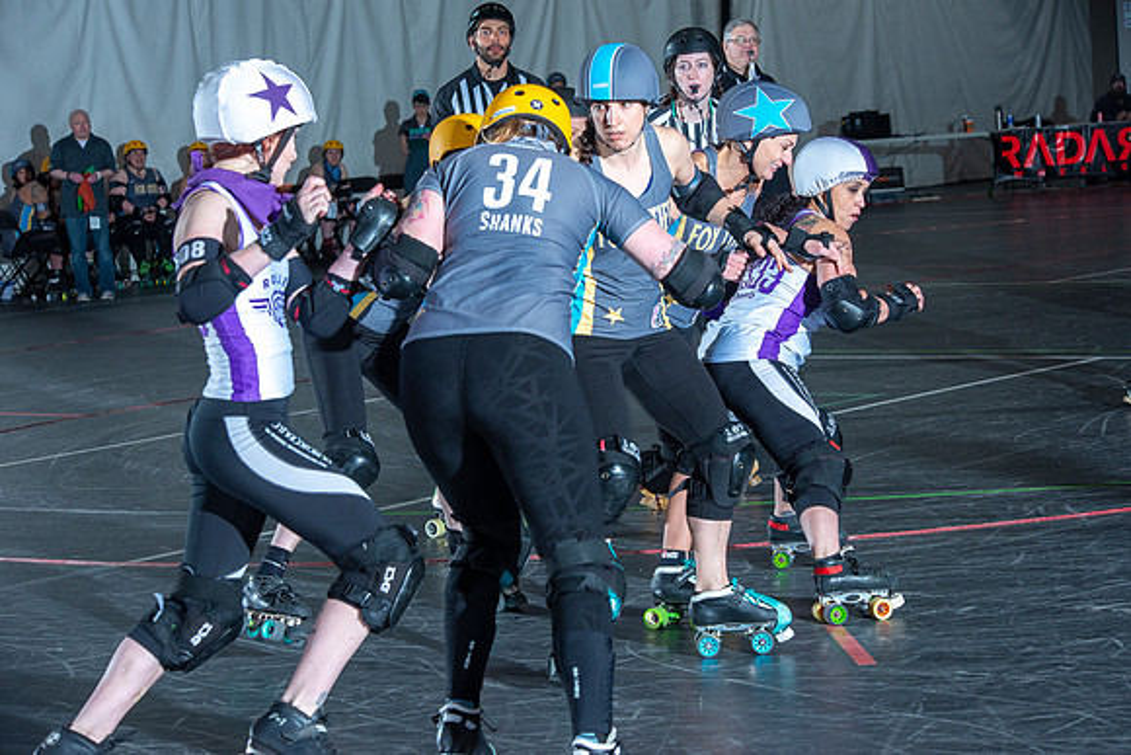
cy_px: 378
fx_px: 3299
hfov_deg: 19.5
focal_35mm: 105
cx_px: 566
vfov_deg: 13.0
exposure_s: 1/160
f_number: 8
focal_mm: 105
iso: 800
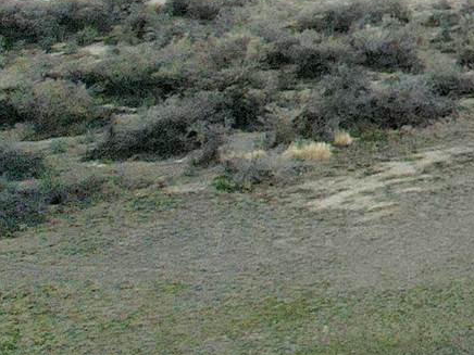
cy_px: -554
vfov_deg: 8.8
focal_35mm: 149
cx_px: 1651
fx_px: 2040
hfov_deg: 9.0
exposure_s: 1/5000
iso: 100
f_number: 2.8
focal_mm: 8.38
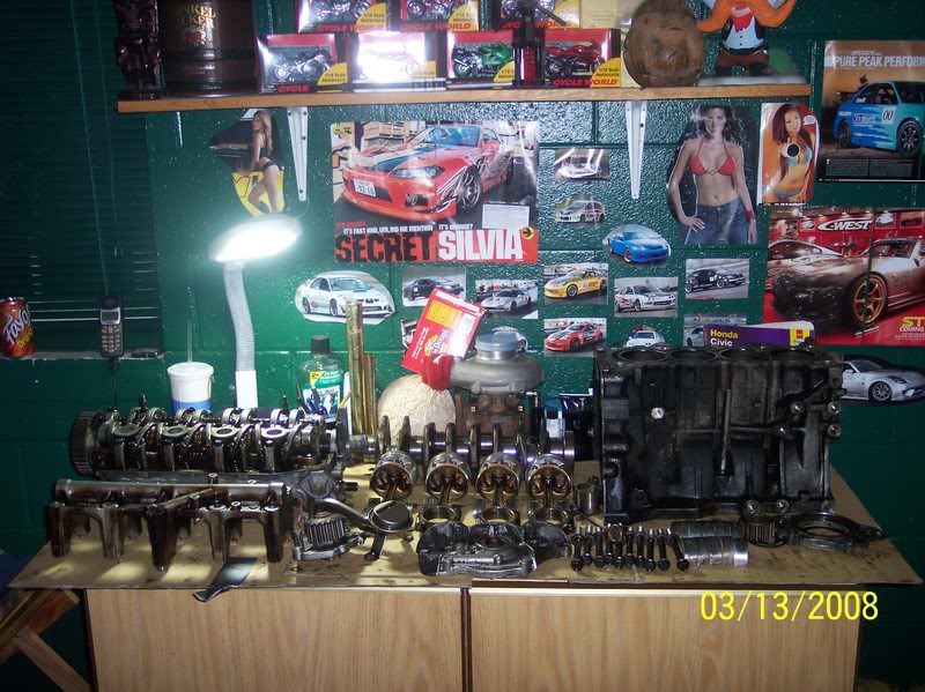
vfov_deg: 37.7
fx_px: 1015
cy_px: 346
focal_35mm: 38
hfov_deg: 49.0
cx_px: 462
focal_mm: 8
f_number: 2.8
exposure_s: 1/30
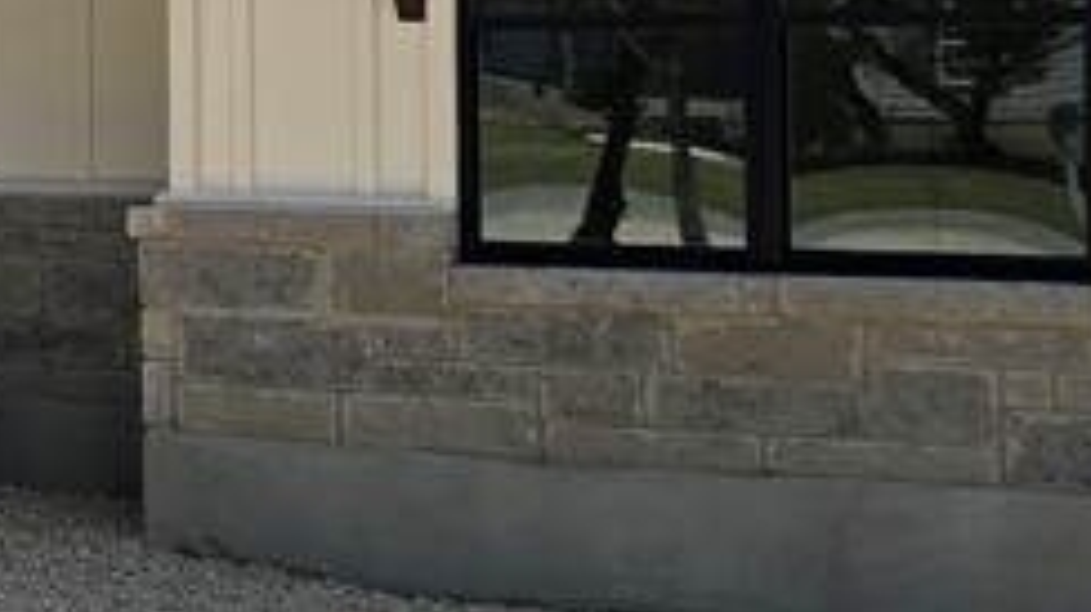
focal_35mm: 105
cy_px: -18
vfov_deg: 11.4
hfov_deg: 17.9
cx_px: -604
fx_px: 3036
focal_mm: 6.3
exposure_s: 1/1093
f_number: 1.7
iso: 12
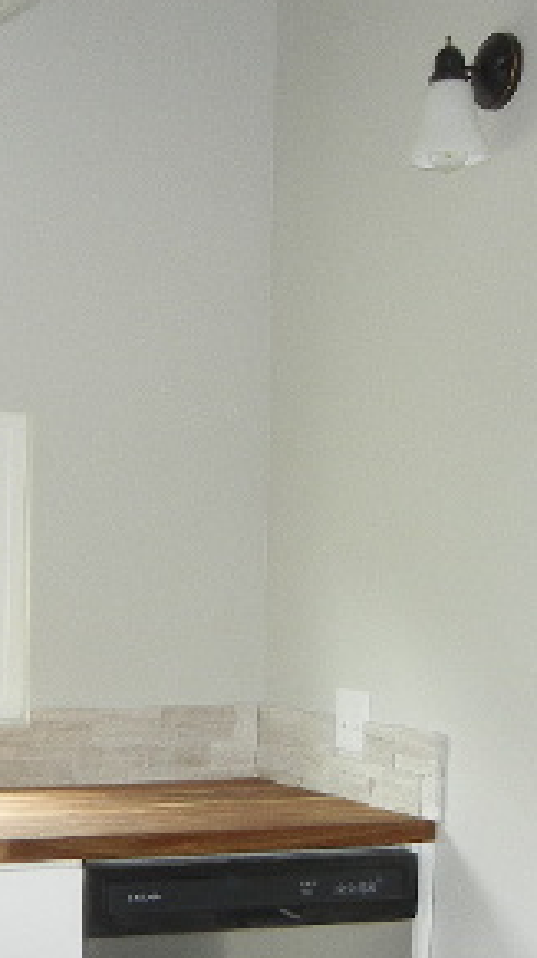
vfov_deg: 29.0
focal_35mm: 72
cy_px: 695
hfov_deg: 16.3
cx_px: -30
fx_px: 1828
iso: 231
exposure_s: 1/30
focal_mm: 5.4
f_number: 3.5
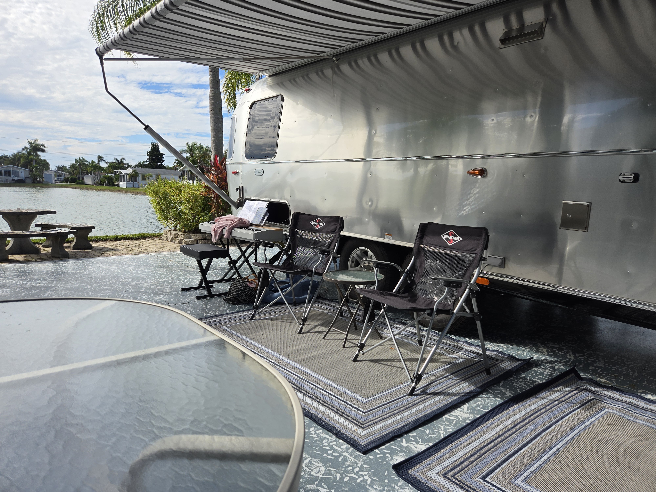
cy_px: 246
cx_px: 328
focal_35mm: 23
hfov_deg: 73.9
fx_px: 436
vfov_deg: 58.9
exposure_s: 1/1804
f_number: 1.8
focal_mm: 5.4
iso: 25
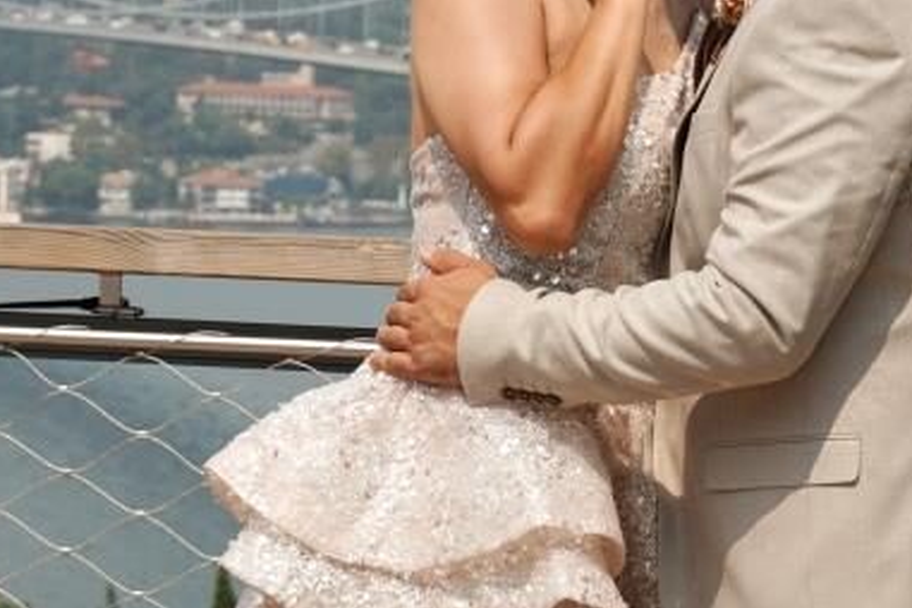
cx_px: 507
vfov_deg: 6.9
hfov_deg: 10.4
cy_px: 49
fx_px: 4999
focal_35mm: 197
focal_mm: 49
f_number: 8
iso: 100
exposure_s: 1/640
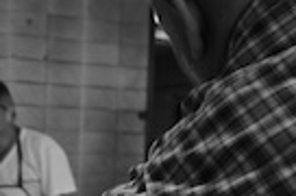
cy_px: 334
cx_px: -146
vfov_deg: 10.9
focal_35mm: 118
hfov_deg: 16.0
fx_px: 968
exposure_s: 1/100
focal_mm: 20
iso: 800
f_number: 5
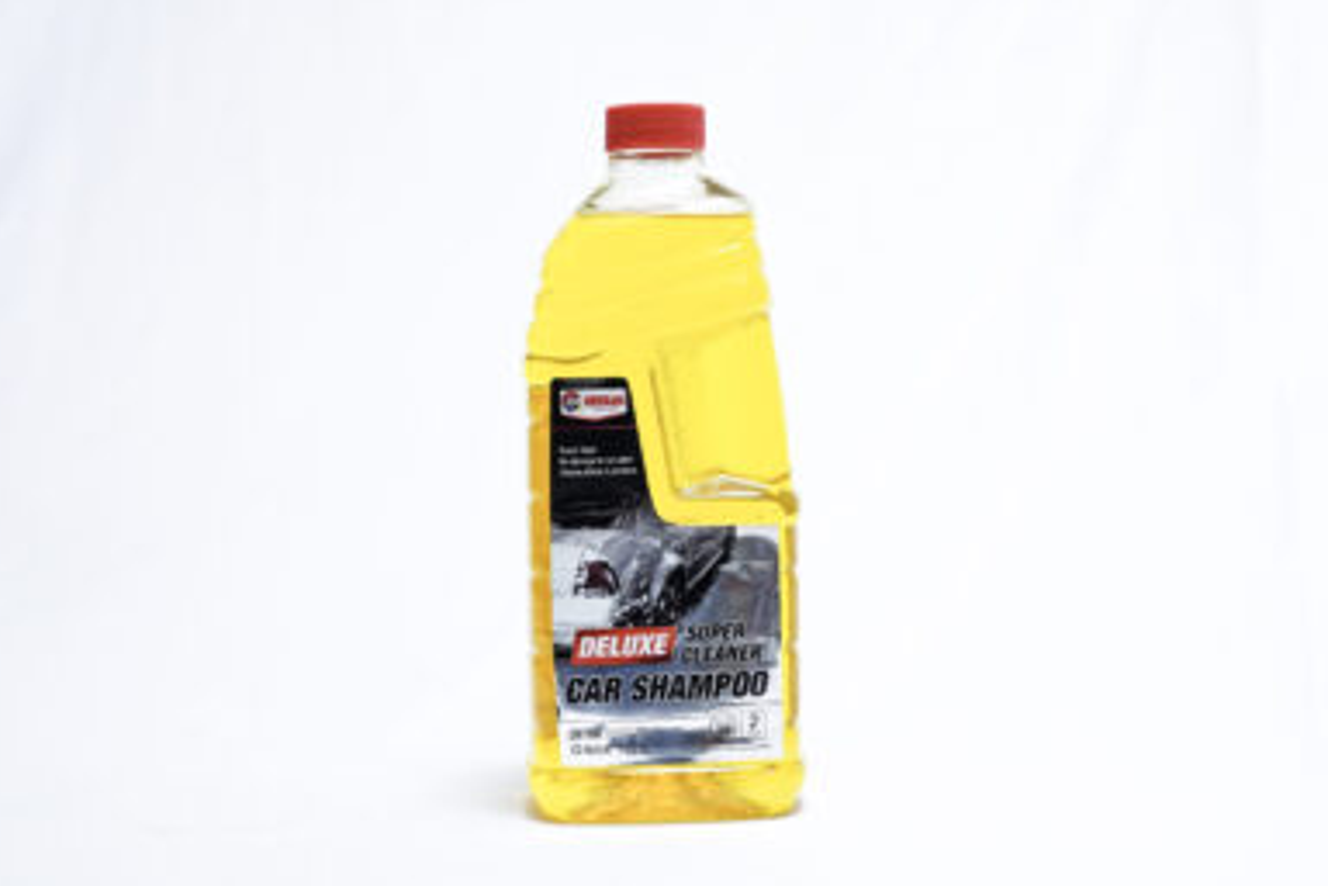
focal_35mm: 56
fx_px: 2066
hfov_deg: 35.6
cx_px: 688
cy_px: 403
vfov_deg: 24.2
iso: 3200
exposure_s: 1/250
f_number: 8
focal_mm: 50
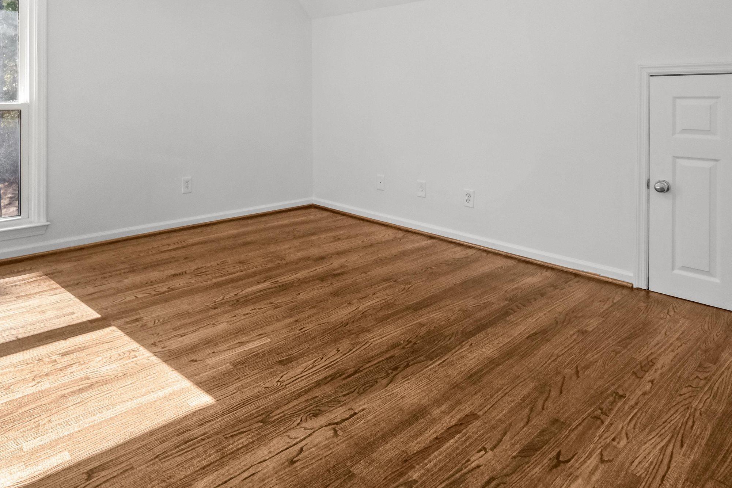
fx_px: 468
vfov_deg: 52.4
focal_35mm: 23
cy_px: 115
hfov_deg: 75.4
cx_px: 299
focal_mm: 10
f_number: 4
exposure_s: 1/100
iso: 2000
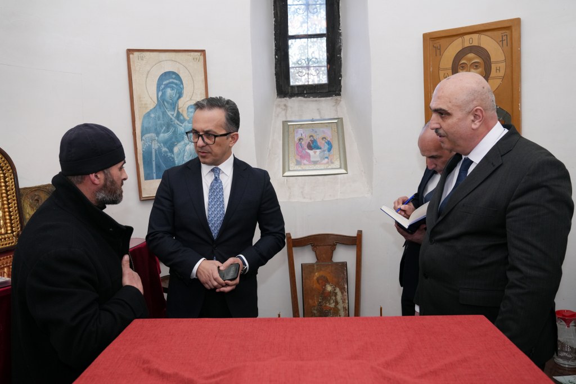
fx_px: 496
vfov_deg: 42.3
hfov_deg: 60.3
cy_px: 192
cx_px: 288
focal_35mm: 31
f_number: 4.5
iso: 1000
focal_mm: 31
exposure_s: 1/200
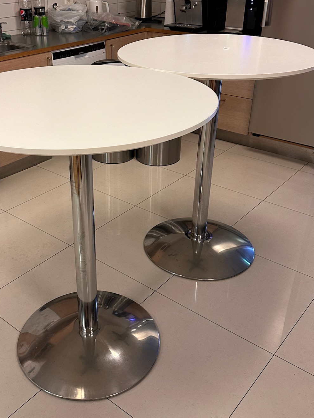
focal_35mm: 37
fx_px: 448
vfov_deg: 50.1
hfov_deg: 38.4
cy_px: 189
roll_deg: +0.2
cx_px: 117
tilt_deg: -25.4
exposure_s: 1/50
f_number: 1.78
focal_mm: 6.86
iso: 320
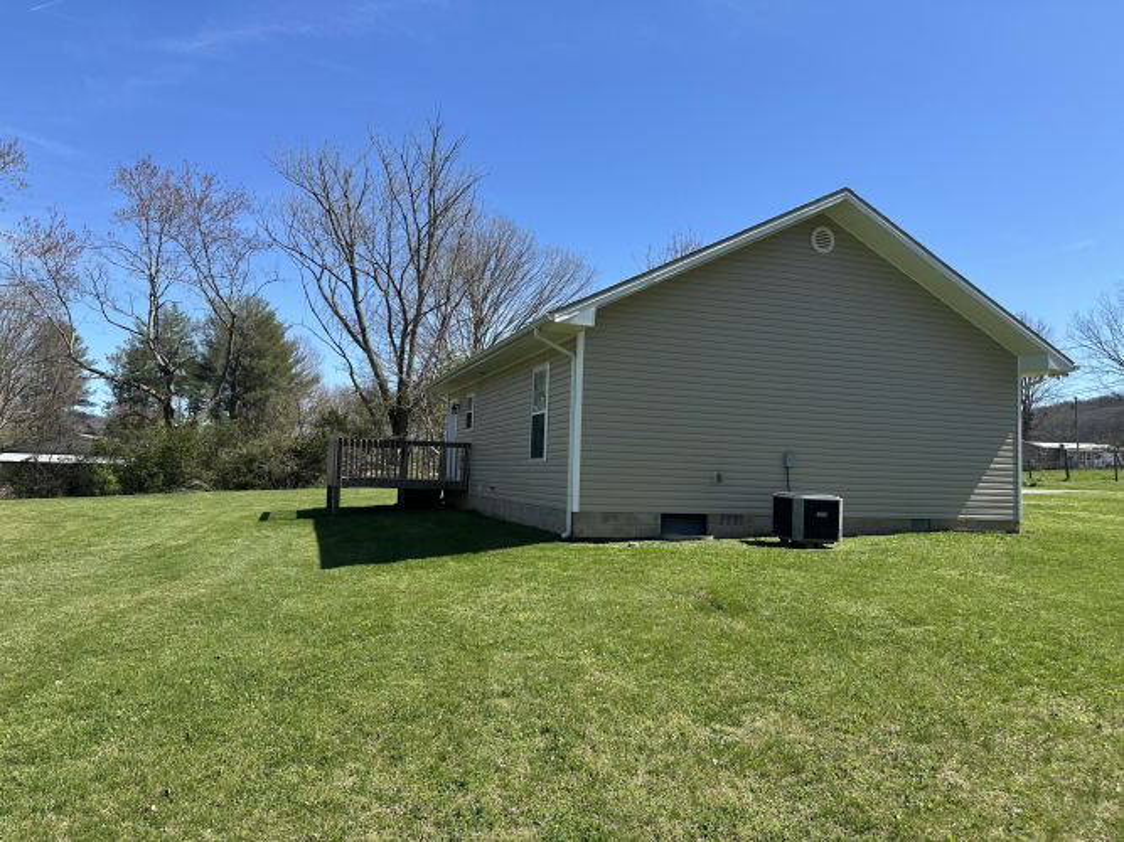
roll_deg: -3.4
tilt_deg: +3.7
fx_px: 779
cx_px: 562
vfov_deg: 56.8
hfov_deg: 71.6
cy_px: 421
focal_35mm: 24
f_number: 1.78
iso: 80
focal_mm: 6.86
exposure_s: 1/2967
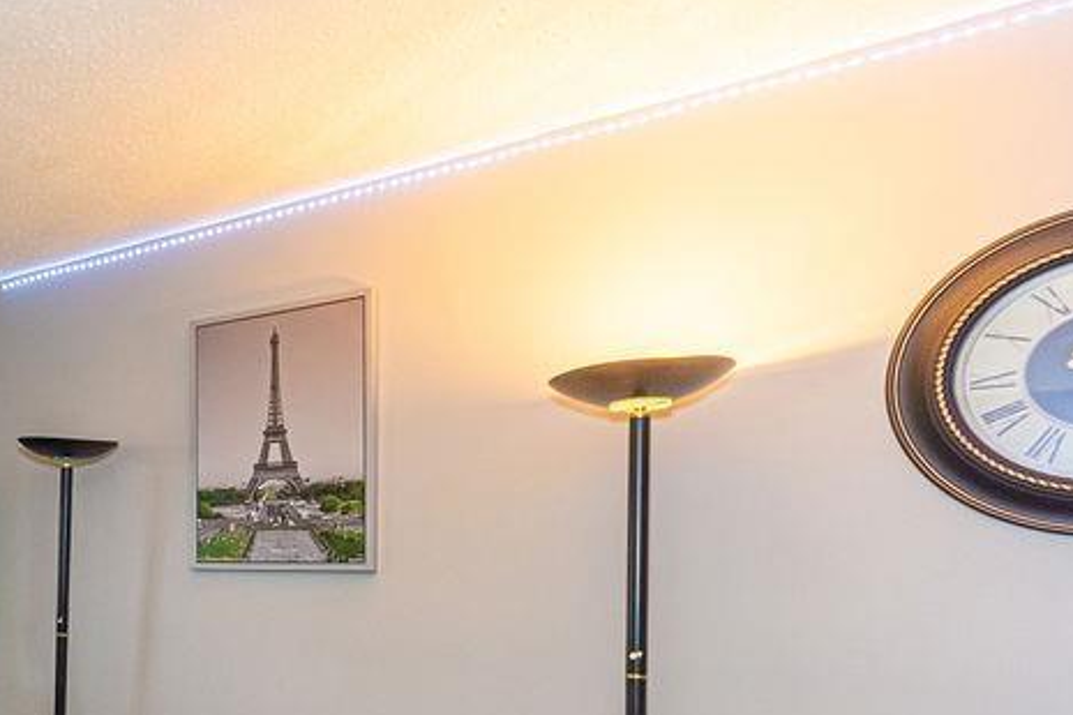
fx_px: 984
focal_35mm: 33
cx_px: -95
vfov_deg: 37.5
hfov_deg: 44.4
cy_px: 633
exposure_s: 1/60
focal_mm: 10
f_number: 6.3
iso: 800
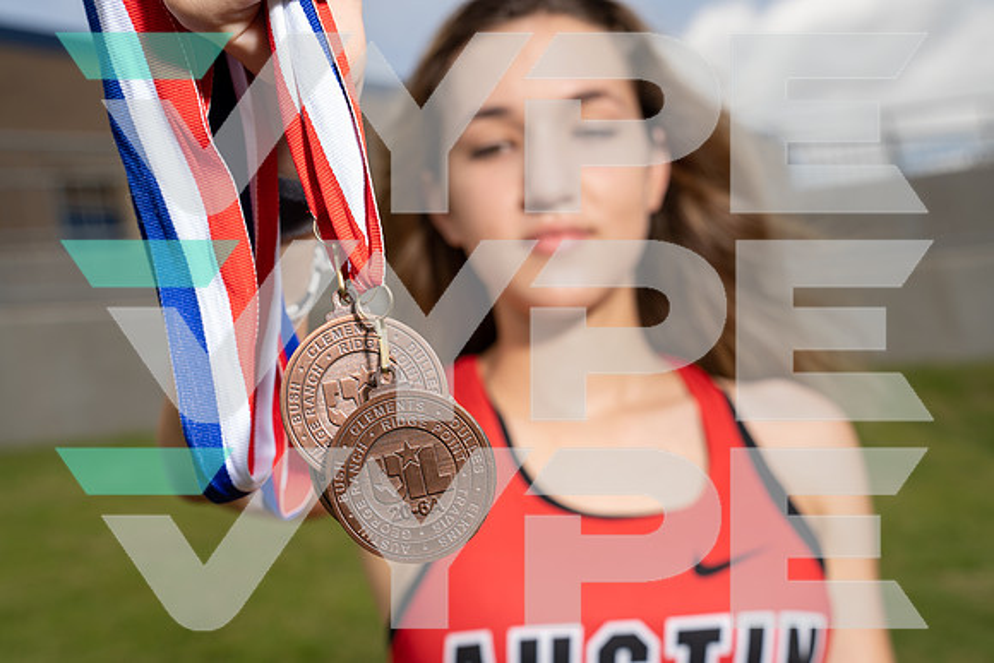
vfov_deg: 25.5
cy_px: 332
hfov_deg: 37.5
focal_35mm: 53
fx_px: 1464
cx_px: 497
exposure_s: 1/250
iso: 100
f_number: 7.1
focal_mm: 53
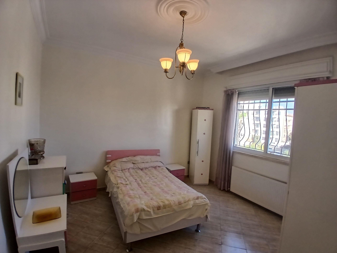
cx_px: 168
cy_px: 126
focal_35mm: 17
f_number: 2.2
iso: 80
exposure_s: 1/100
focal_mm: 1.4
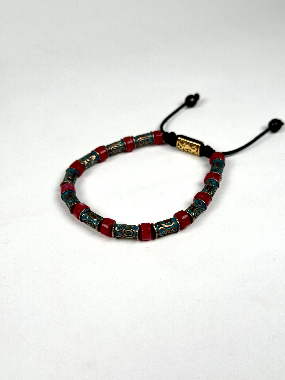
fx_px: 527
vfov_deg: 39.7
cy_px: 190
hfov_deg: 30.3
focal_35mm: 48
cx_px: 142
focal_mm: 6.76
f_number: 1.78
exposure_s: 1/12500
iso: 64
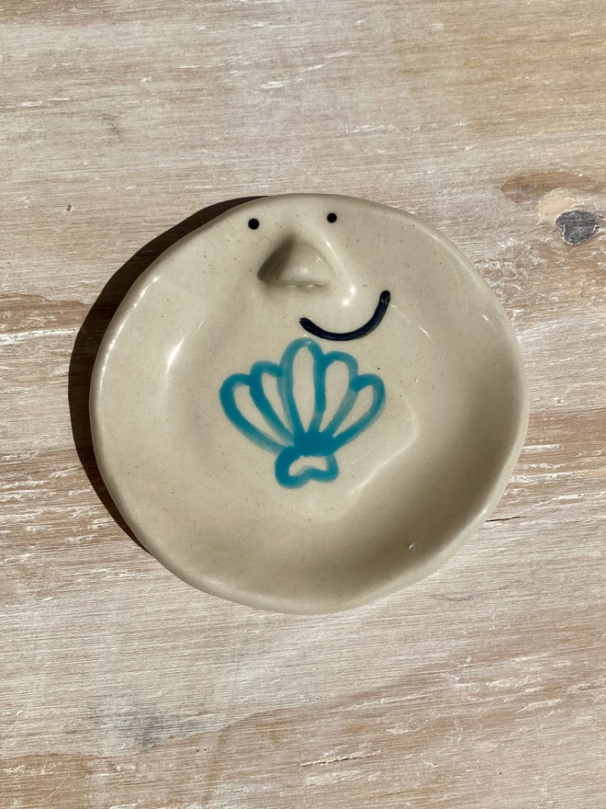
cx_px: 303
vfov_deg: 67.3
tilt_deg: -85.0
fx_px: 607
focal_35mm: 26
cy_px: 404
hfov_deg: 53.1
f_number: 1.8
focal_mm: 4.25
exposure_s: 1/10417
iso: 32
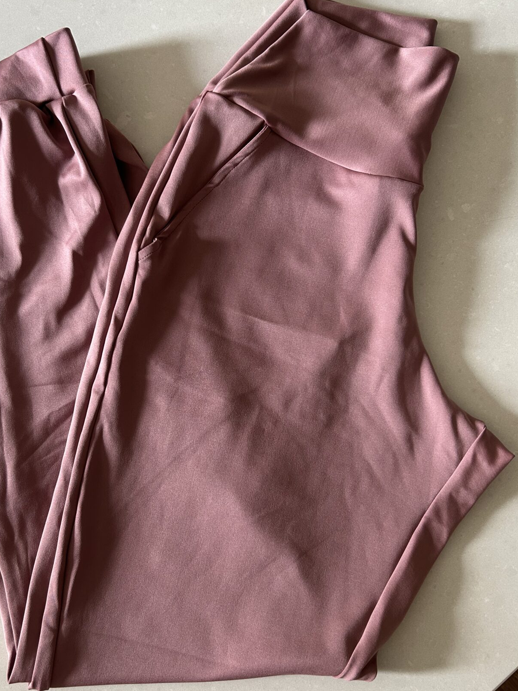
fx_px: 659
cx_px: 206
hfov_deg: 42.7
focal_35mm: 33
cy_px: 345
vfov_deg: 55.4
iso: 125
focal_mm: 5.7
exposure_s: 1/82
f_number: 1.5
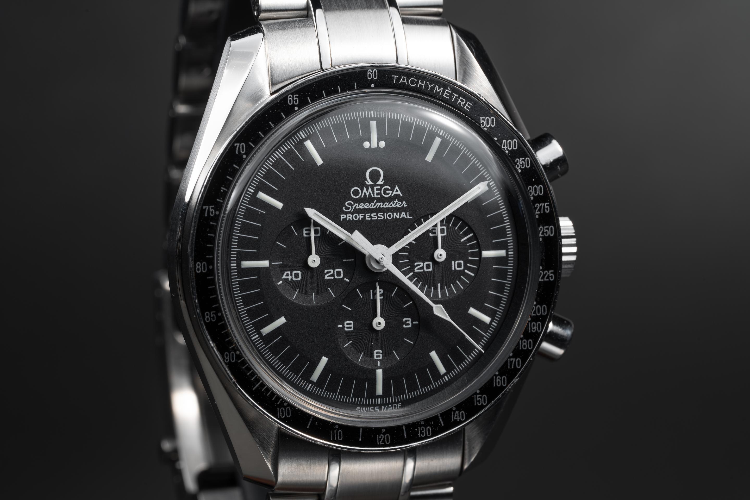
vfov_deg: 13.0
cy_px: 250
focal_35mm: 105
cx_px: 375
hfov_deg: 19.5
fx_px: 2187
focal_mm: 105
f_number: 20
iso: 64
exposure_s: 1/100
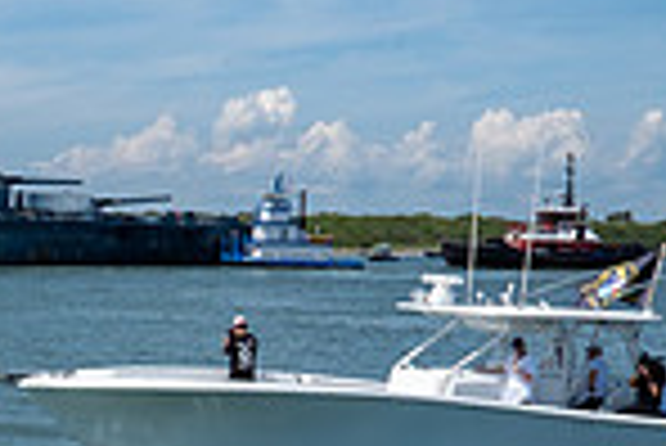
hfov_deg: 18.5
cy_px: 345
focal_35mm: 94
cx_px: -410
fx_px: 1741
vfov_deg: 14.5
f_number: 9
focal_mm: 16
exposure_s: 1/750
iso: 160
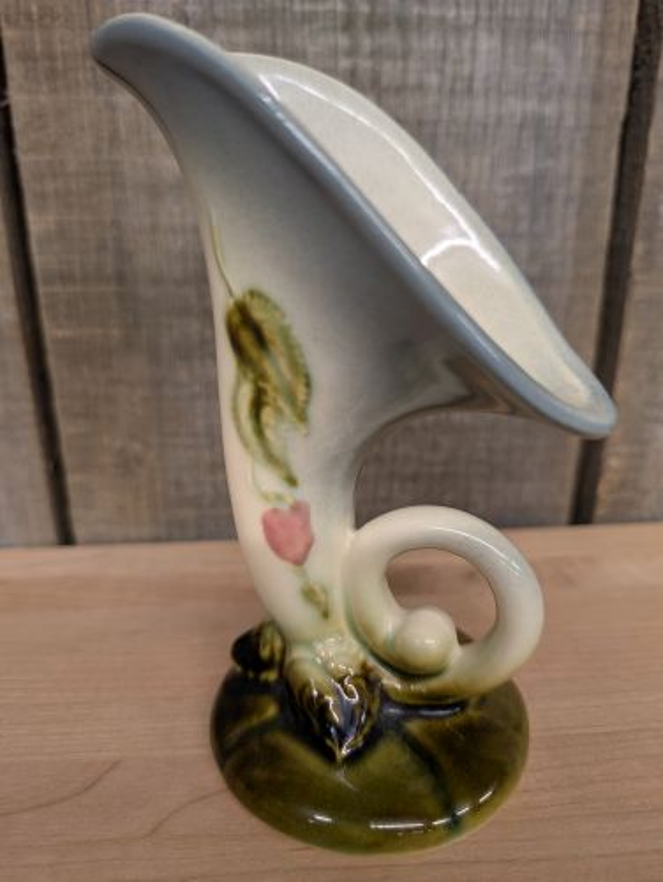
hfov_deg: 56.9
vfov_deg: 71.5
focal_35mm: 24
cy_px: 441
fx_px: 612
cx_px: 332
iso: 21
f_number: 1.68
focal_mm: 6.9
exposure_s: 1/24
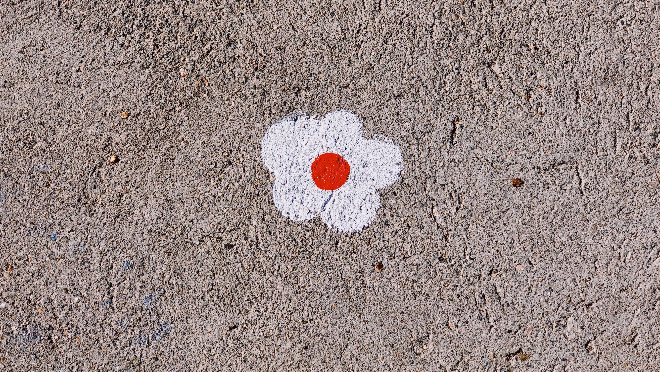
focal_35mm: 63
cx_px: 327
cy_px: 161
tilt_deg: -78.7
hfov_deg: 33.3
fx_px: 1103
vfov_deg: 19.1
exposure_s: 1/1000
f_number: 2.8
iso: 20
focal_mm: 6.6
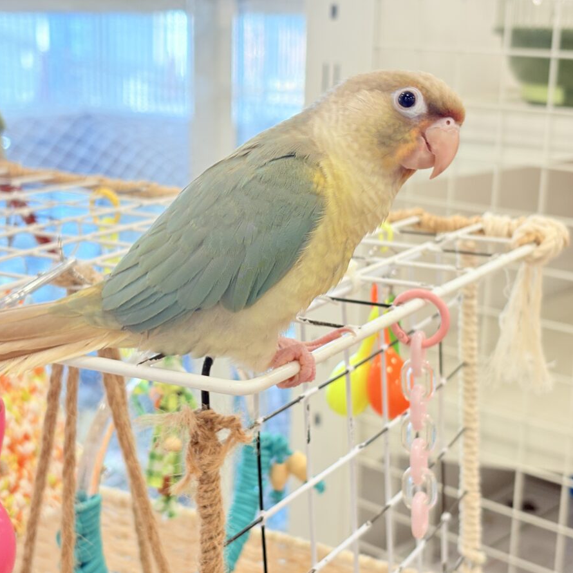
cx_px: 270
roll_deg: +0.1
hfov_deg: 27.7
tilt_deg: -12.3
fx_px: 1161
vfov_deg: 27.7
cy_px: 289
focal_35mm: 62
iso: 50
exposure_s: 1/86
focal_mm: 5.96
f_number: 1.6
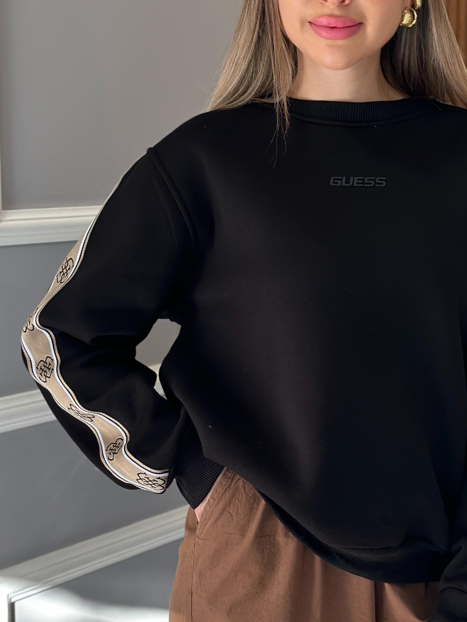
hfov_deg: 18.1
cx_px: 355
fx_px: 1457
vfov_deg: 24.1
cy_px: 327
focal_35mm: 81
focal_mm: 6.86
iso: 100
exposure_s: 1/121
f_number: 1.78
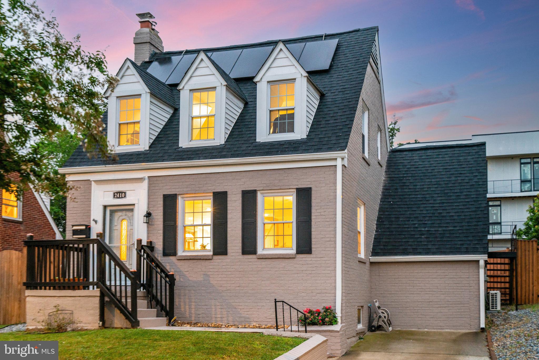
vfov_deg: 37.9
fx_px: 524
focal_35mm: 35
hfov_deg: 54.4
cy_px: 180
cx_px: 270
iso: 1250
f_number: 8
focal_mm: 35
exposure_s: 1/2.5
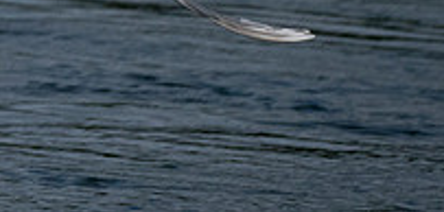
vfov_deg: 0.5
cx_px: -373
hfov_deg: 1.1
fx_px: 22233
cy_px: 117
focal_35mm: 1955
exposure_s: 1/8000
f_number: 5
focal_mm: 200
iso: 800
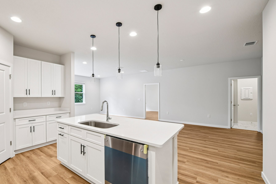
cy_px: 98
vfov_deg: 73.6
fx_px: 123
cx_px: 120
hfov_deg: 96.2
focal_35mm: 16
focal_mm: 14
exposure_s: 1/6
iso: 400
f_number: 8
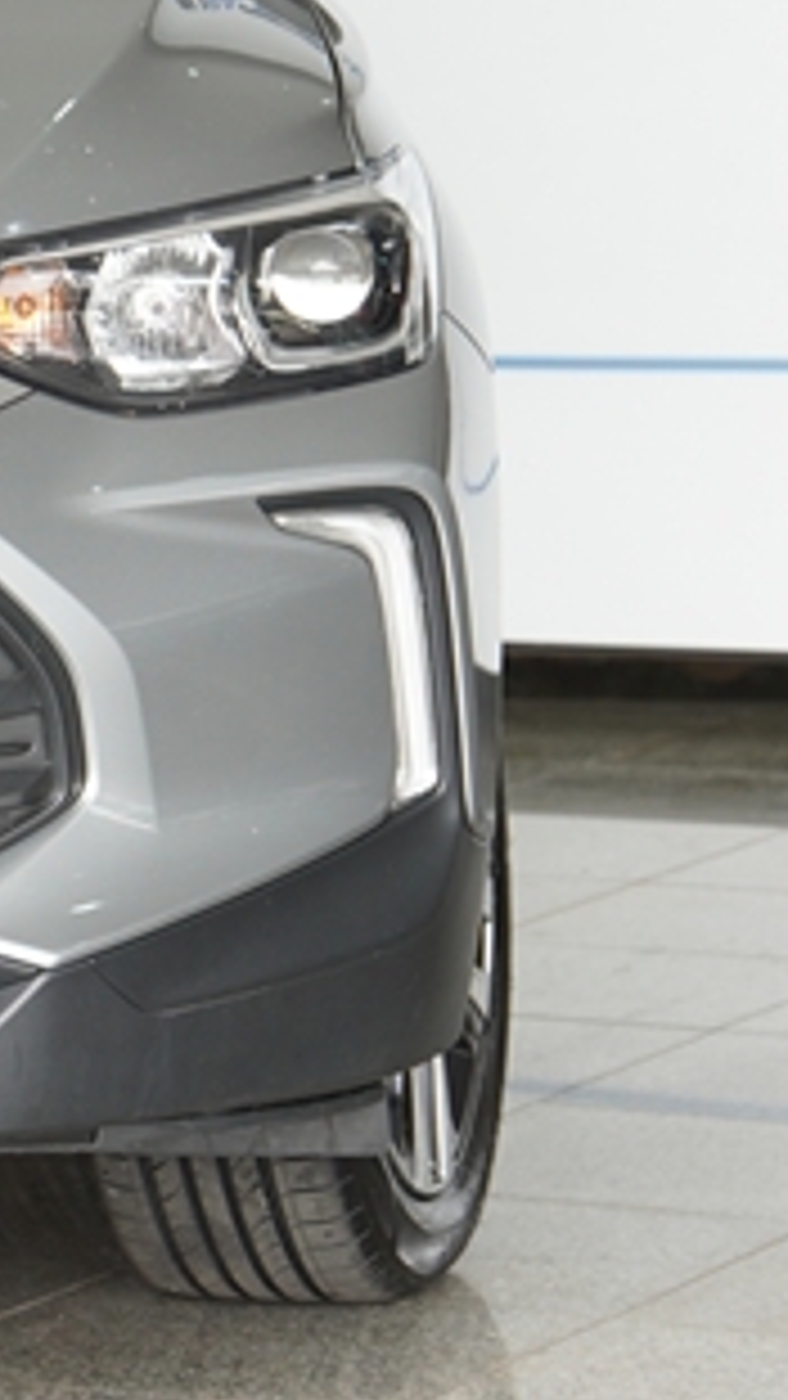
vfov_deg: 10.4
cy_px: 299
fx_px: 7687
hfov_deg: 5.7
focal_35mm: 207
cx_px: -765
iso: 200
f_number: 3.5
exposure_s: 1/125
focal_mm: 40
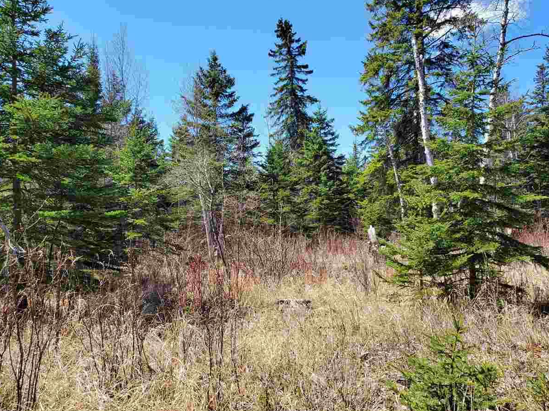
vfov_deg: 49.7
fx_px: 444
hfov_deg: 63.5
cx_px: 268
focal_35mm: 28
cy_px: 218
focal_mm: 4.3
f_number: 2.4
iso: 50
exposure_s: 1/842
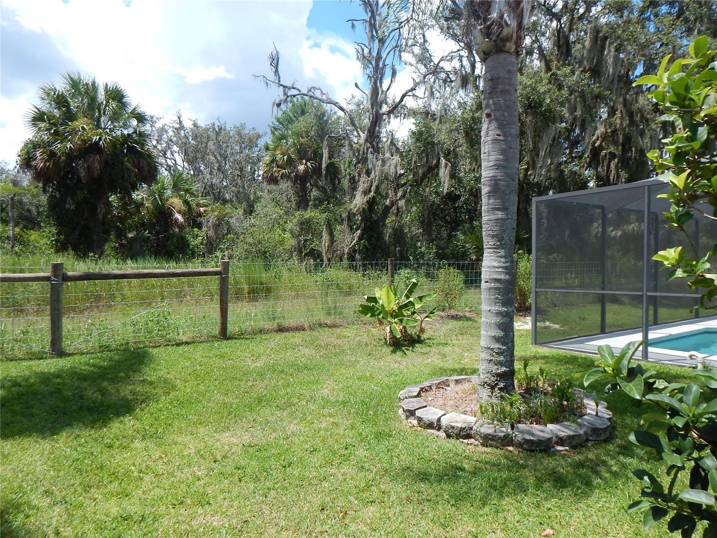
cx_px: 358
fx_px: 456
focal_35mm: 22
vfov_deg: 61.1
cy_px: 269
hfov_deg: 76.4
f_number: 3
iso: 125
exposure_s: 1/1000
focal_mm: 4
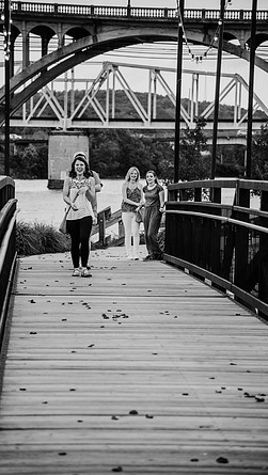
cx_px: 115
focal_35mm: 127
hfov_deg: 9.6
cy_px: 239
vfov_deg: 16.9
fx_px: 1601
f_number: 4
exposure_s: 1/640
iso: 400
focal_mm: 120
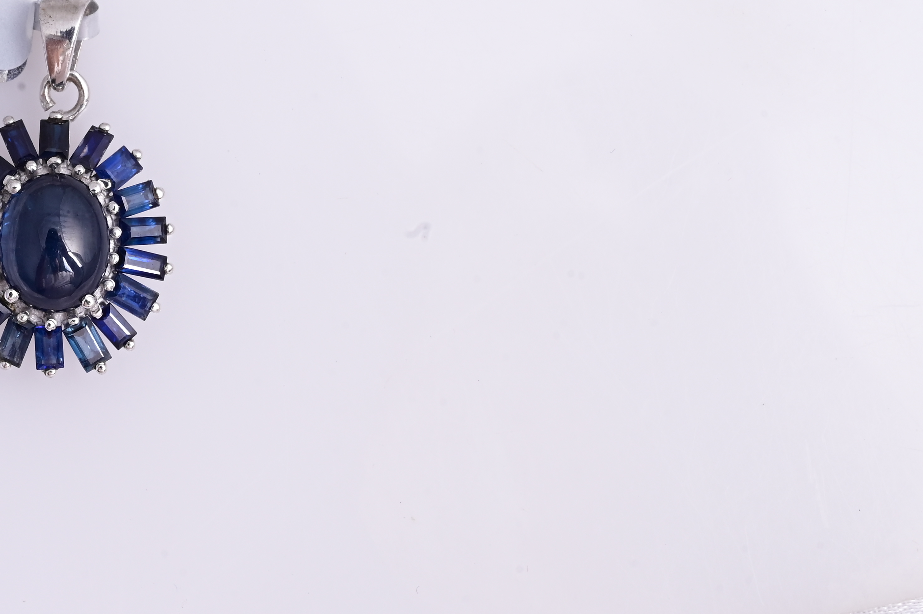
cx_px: 35
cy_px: 166
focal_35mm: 143
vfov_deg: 9.6
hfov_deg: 14.2
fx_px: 3664
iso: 500
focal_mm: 70
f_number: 18
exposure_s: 1/200
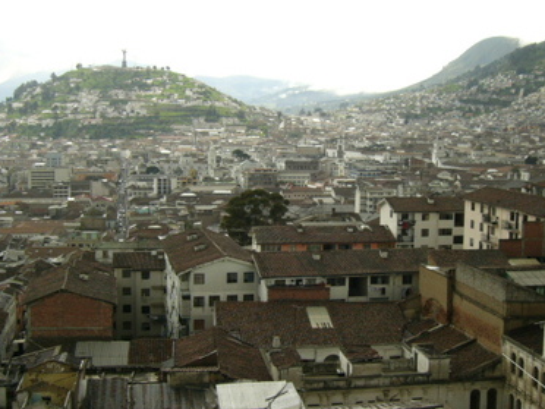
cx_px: 296
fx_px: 740
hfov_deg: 40.4
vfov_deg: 30.9
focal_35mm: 47
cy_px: 196
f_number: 8
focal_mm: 5.8
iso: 100
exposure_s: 1/100
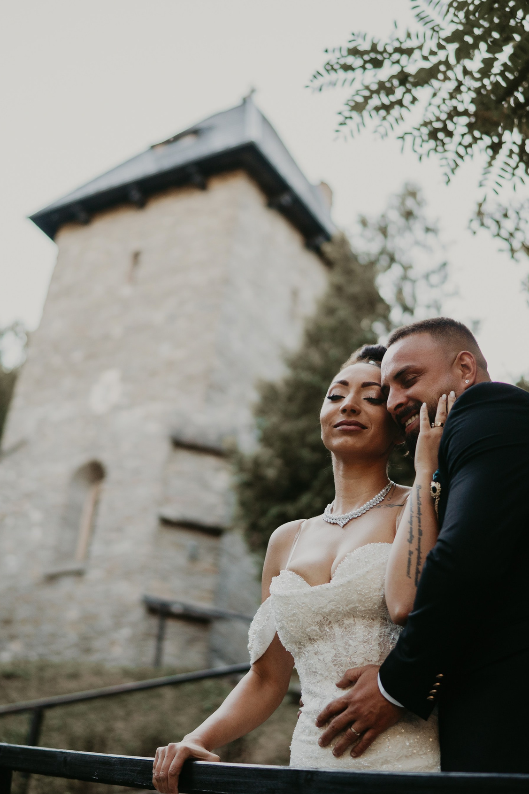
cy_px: 396
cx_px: 222
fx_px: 1168
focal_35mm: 53
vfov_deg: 37.5
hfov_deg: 25.5
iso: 250
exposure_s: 1/1000
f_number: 1.4
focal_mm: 35
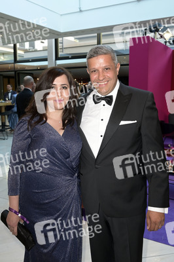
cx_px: 87
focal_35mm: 34
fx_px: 247
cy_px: 131
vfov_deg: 55.8
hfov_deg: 38.8
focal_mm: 34
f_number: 5.6
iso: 1250
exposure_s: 1/60
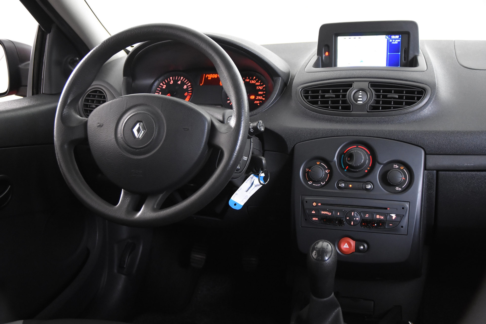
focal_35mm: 42
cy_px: 162
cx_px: 243
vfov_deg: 31.9
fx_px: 567
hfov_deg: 46.4
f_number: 3.2
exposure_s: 1/50
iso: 3200
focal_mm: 28
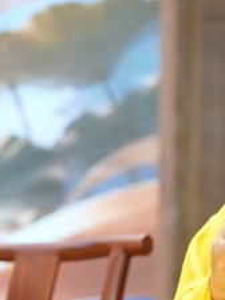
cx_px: 64
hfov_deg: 9.3
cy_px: 177
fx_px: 1378
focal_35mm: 159
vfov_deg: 12.4
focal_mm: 38
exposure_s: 1/200
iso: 2000
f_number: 2
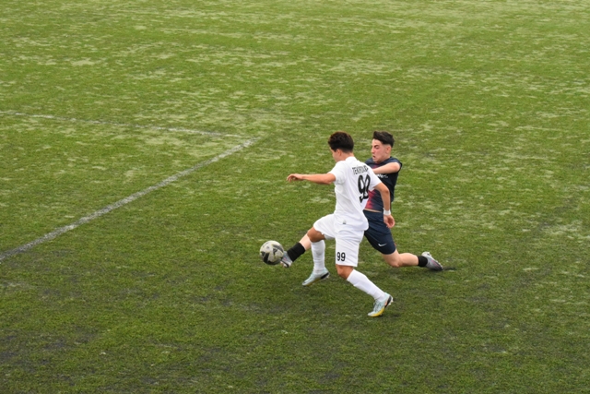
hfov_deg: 19.5
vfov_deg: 13.0
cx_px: 295
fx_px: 1721
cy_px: 197
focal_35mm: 105
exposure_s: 1/1250
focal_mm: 70
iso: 6400
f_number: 18
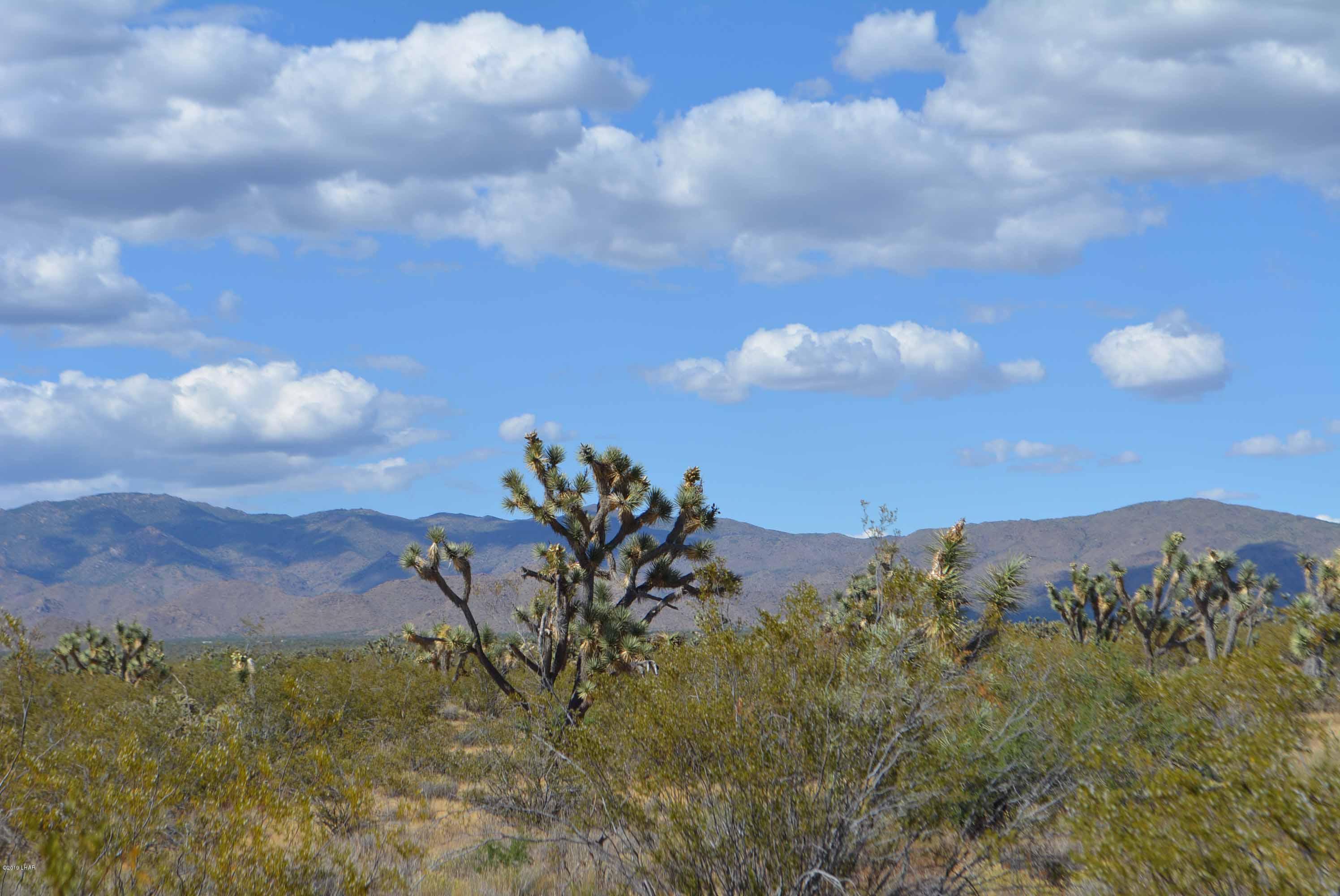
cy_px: 448
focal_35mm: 82
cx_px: 670
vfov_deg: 16.6
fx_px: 3073
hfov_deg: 24.6
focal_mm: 55
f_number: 9
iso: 100
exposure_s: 1/320
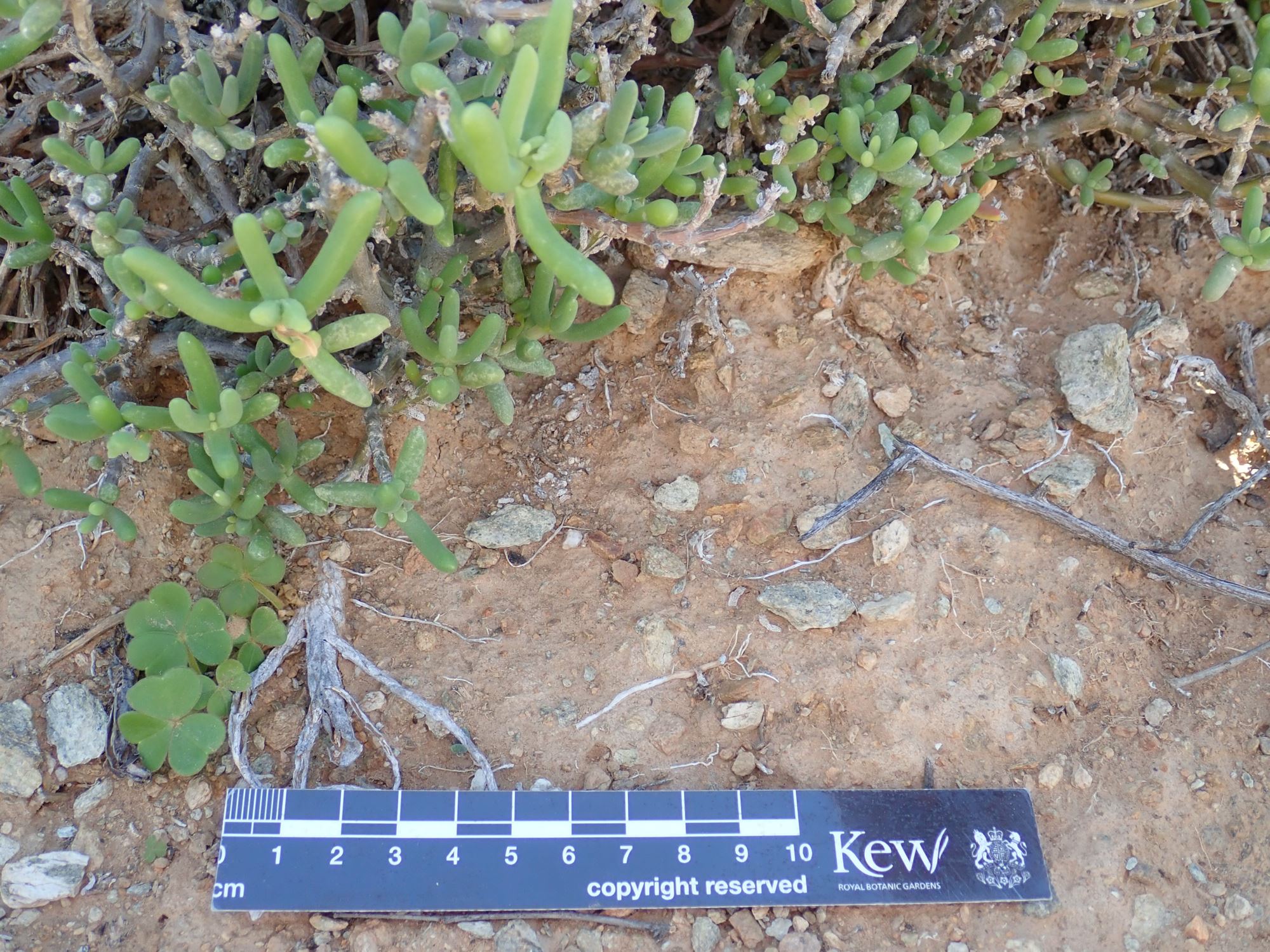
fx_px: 1394
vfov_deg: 37.7
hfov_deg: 49.0
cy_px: 476
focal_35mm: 38
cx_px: 635
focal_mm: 6.86
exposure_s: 1/160
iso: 160
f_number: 2.7
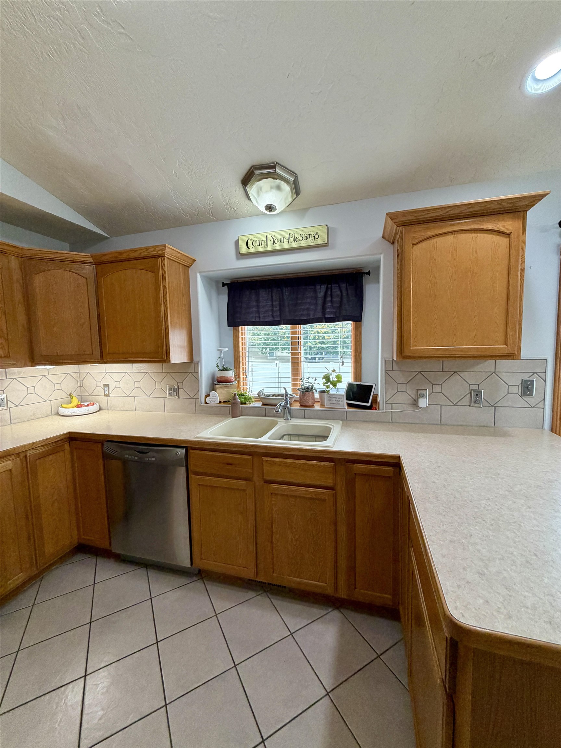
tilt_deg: -4.8
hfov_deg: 85.7
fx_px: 303
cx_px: 280
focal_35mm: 14
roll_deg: +1.5
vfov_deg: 102.1
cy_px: 374
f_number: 2.2
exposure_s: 1/60
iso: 200
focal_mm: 2.22
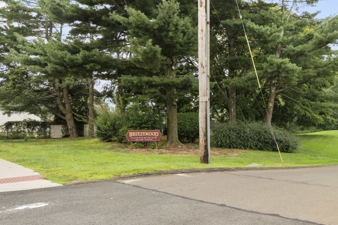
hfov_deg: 52.2
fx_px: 319
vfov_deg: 38.9
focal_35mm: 34
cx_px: 270
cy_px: 121
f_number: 9
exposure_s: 1/10
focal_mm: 16
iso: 200
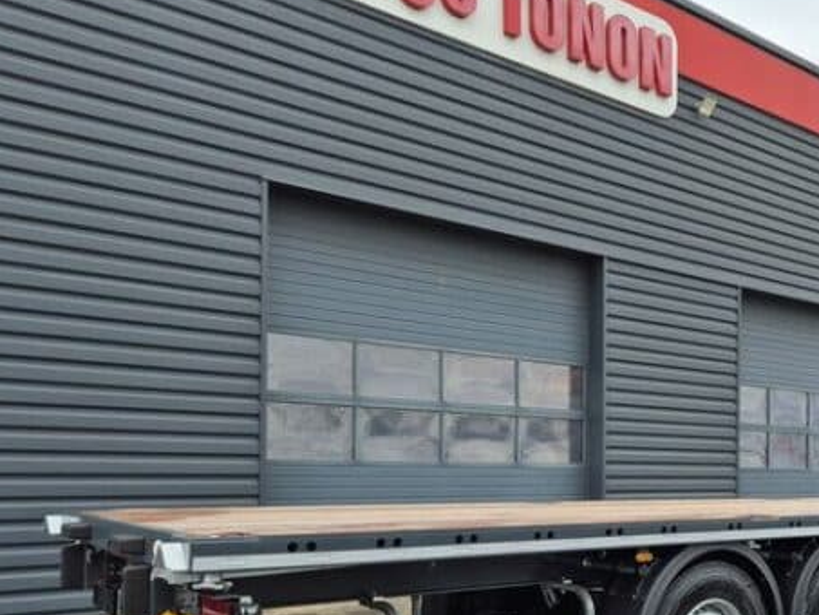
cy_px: 494
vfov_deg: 35.6
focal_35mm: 39
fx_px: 923
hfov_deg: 45.0
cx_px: 678
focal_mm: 5.4
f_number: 1.8
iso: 25
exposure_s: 1/1060
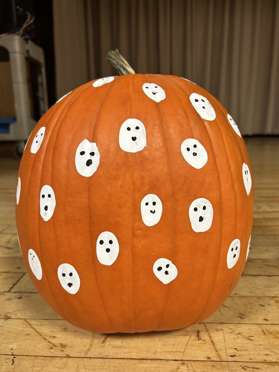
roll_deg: +0.9
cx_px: 140
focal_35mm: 26
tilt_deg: -12.1
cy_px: 186
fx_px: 279
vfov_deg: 67.3
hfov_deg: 53.1
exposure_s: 1/43
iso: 160
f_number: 1.5
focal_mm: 5.7
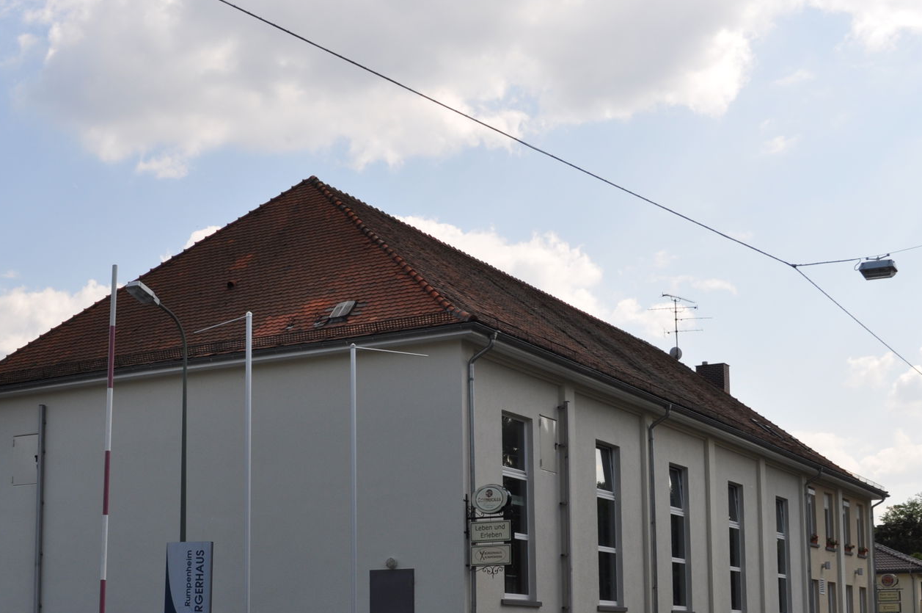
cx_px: 365
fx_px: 1407
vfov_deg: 24.3
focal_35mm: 55
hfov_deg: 36.1
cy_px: 457
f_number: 9
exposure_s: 1/320
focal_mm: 24
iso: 200
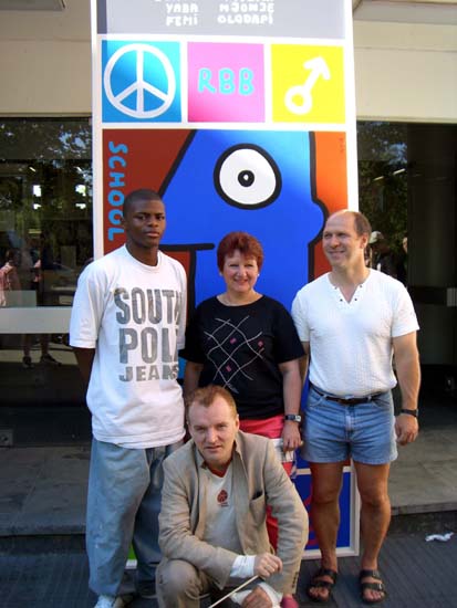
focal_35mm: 38
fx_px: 668
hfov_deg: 37.7
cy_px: 304
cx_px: 228
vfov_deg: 49.0
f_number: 2.7
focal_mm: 6.2
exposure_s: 1/200
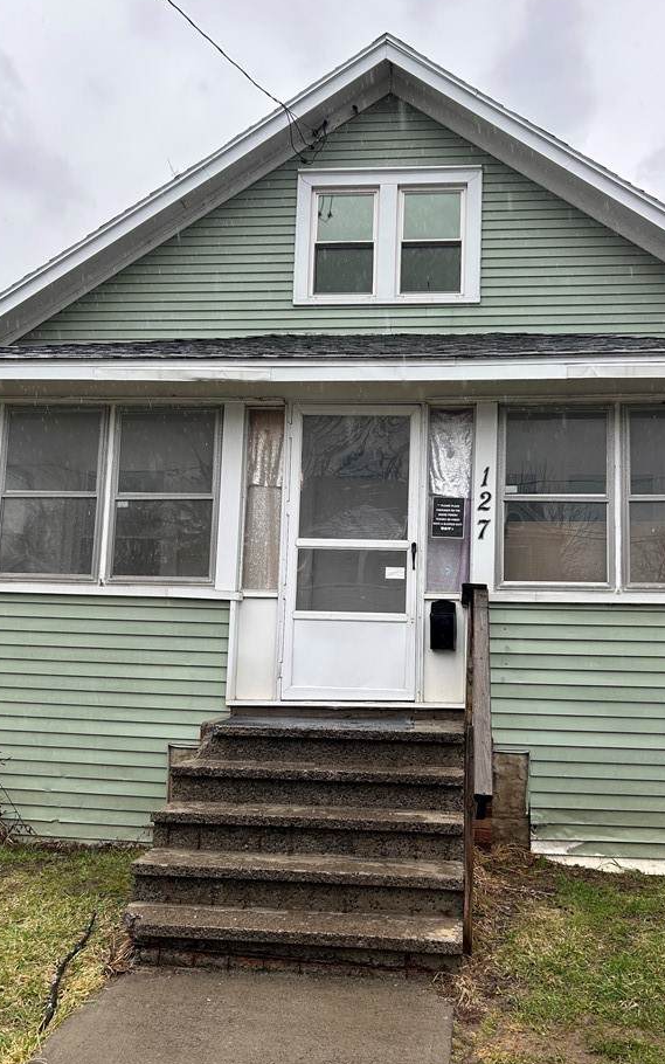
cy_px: 564
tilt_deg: +4.0
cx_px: 379
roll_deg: -0.6
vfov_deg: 61.2
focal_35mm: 31
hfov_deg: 40.5
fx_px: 899
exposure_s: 1/418
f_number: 1.5
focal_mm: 5.7
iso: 50
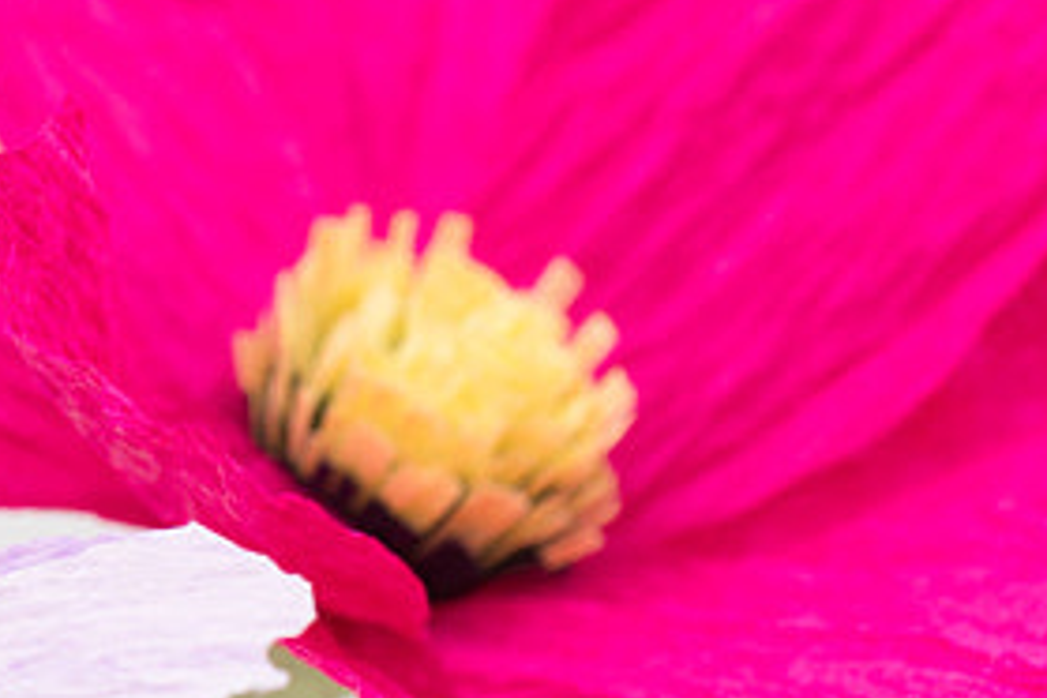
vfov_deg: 2.7
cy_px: -6
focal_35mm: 517
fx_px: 15035
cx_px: -1193
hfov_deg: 3.9
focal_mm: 90
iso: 100
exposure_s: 1/125
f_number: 6.3
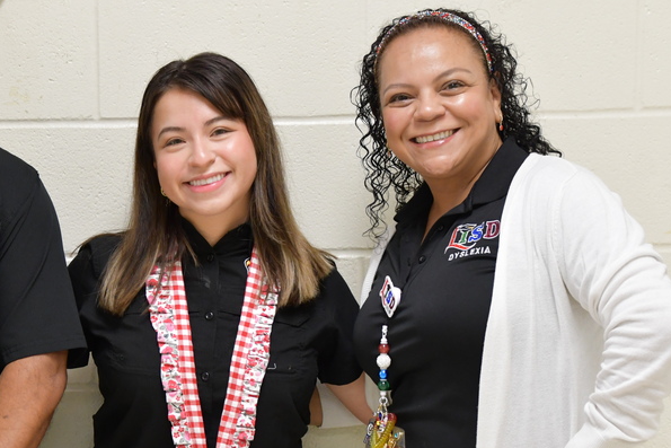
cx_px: 153
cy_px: 321
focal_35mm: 124
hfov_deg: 16.4
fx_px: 2312
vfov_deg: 11.0
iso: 1600
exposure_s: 1/80
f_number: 4.5
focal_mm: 48
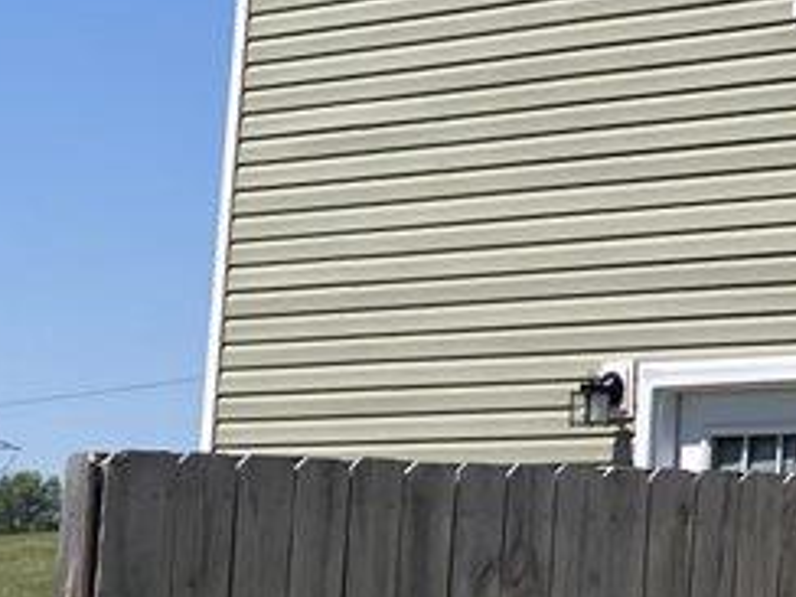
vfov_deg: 10.1
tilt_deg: +8.1
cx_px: 1827
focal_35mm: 147
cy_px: 196
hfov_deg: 11.4
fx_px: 3380
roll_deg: -1.0
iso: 20
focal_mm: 3.99
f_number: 1.8
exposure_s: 1/3247
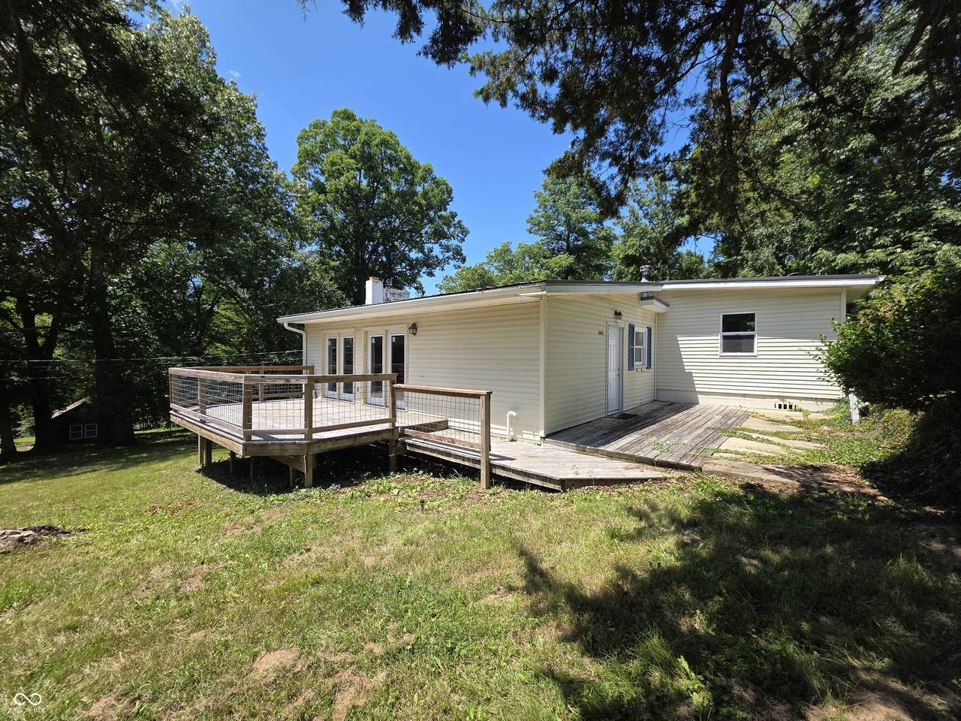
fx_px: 361
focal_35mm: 13
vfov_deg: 89.9
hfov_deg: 106.2
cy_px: 360
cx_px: 480
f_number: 1.9
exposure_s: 1/2000
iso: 80
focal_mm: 2.2
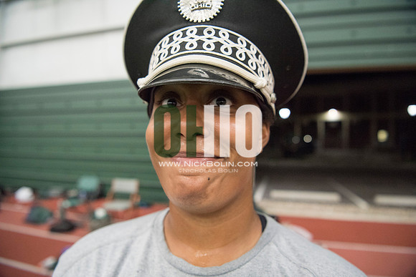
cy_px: 138
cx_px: 208
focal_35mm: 24
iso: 3200
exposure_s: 1/200
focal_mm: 24
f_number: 3.2
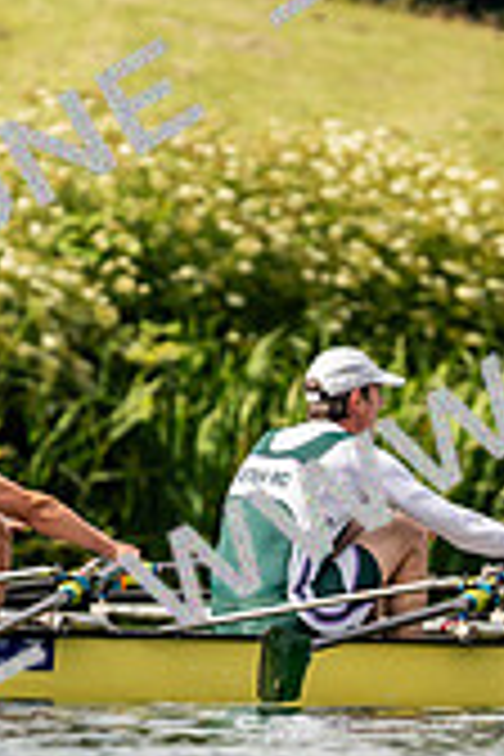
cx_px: 675
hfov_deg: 0.7
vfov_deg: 1.0
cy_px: 641
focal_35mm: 2075
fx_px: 43572
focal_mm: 600
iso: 320
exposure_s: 1/2000
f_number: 6.3
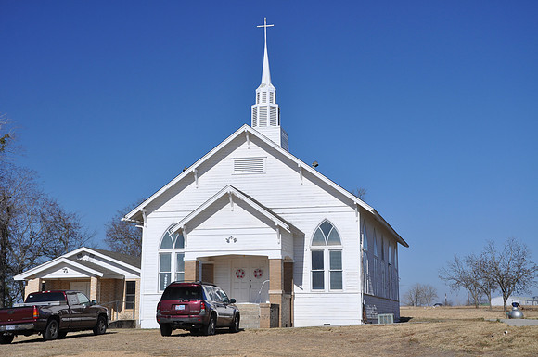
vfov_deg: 23.7
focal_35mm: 57
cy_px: 178
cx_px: 269
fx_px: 851
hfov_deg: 35.1
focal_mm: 38
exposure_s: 1/320
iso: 200
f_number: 9
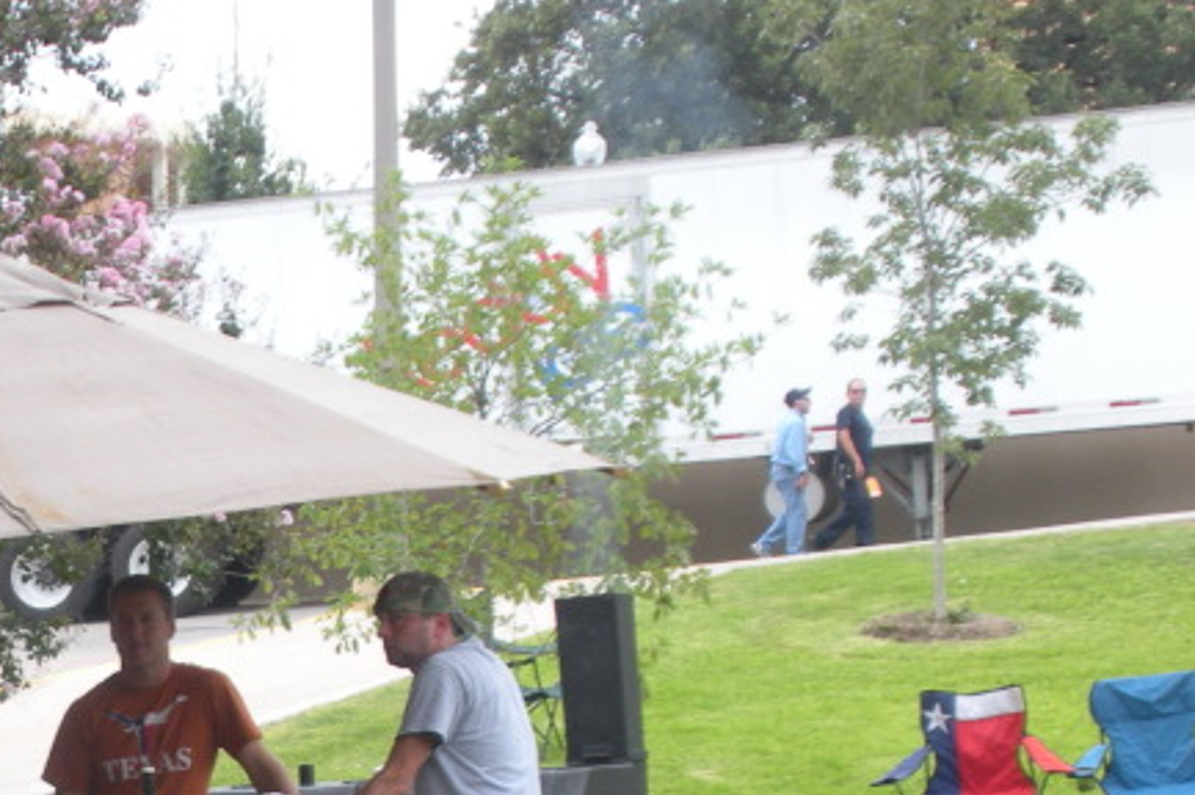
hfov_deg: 15.7
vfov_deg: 10.5
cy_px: 966
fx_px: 4246
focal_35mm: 128
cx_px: -39
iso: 64
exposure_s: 1/103
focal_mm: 9.1
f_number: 4.4
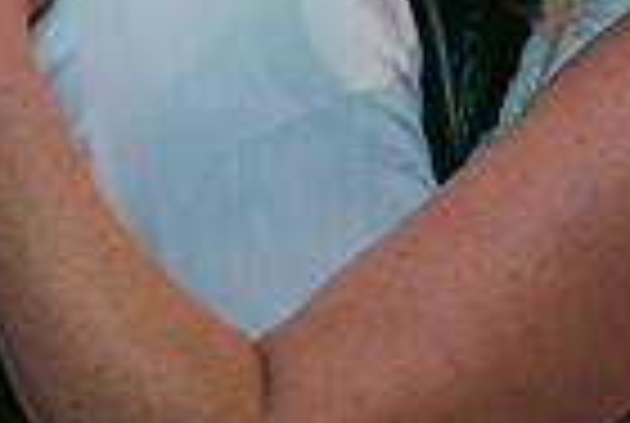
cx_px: 464
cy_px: -65
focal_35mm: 256
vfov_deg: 5.4
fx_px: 4490
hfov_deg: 8.0
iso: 800
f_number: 3.5
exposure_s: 1/160
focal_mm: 62
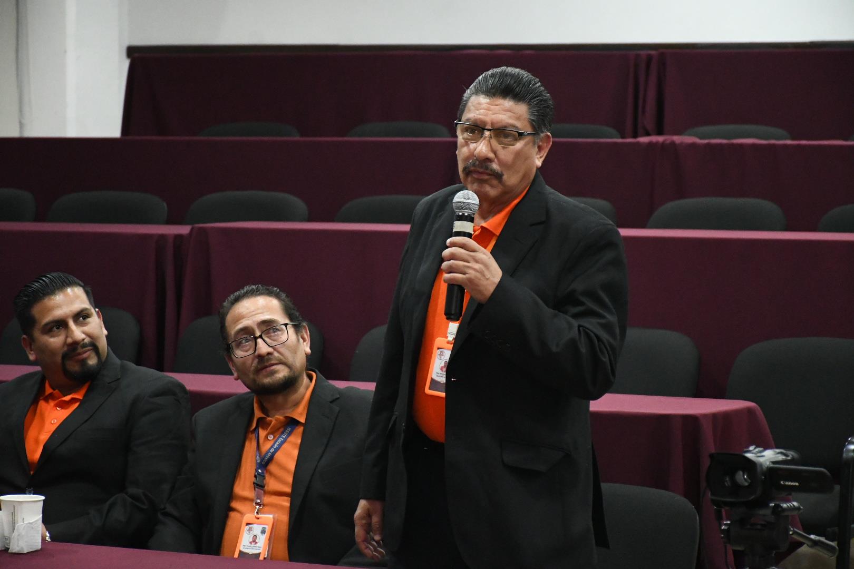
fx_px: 3368
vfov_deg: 9.7
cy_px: 284
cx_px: 427
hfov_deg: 14.4
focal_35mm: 142
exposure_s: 1/100
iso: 8000
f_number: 5.3
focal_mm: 95
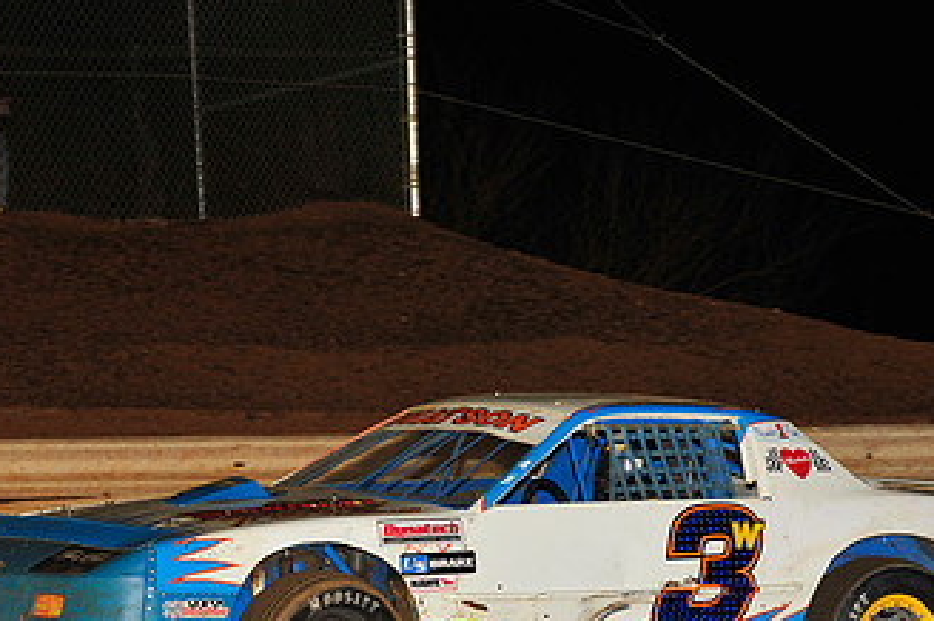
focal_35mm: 221
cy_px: 538
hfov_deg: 9.3
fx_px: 5728
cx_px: 470
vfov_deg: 6.2
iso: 800
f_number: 6.3
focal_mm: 125
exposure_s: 1/250
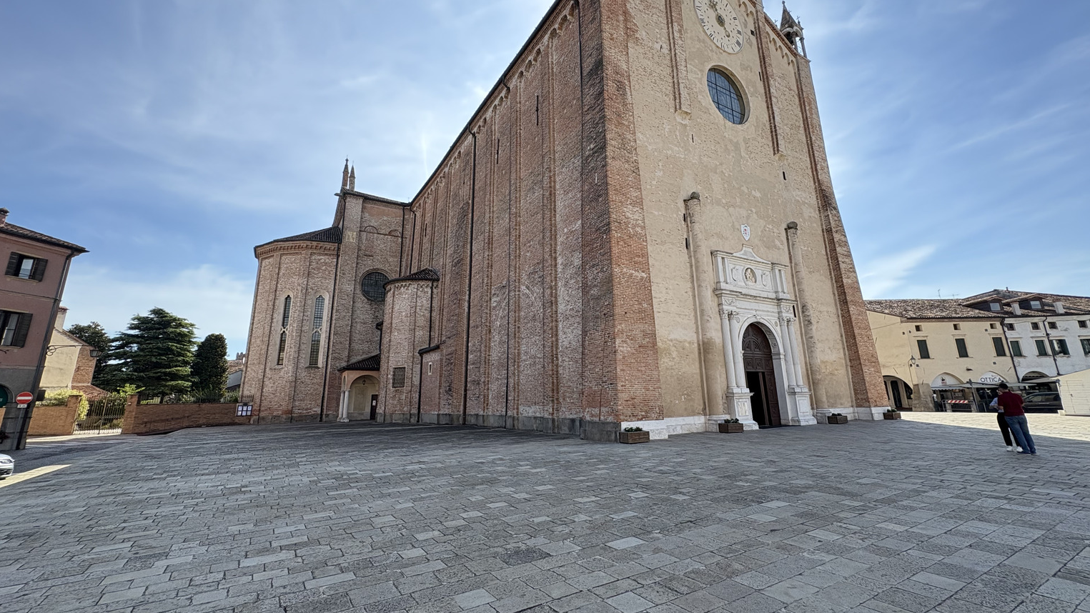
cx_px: 551
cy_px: 279
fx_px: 462
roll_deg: +1.5
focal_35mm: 16
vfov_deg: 67.0
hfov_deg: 99.4
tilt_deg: +15.0
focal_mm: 2.22
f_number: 2.2
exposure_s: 1/944
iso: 64
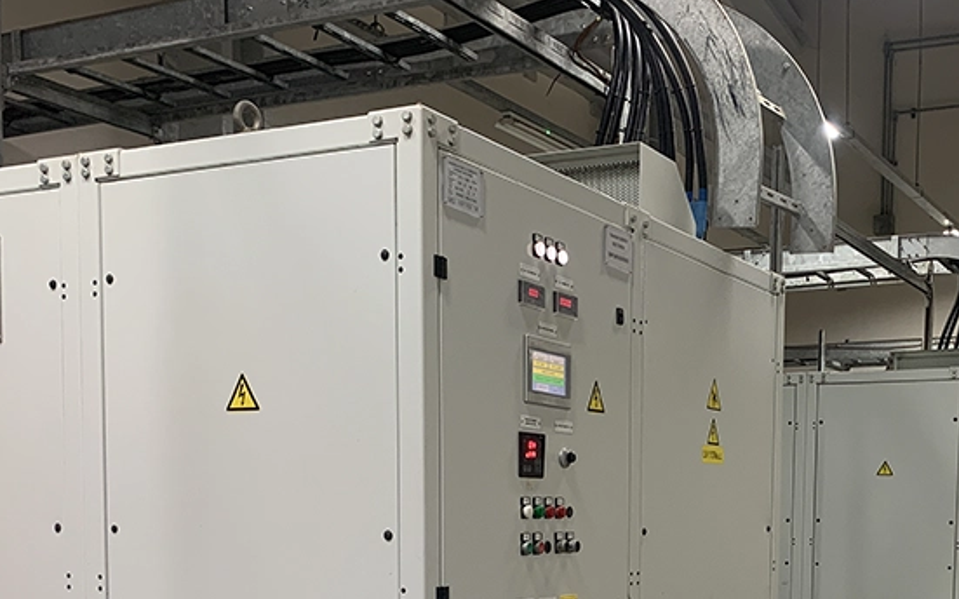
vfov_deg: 24.5
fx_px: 1306
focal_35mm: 50
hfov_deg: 39.7
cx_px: 654
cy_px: 618
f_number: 1.8
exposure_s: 1/50
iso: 100
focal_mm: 4.25
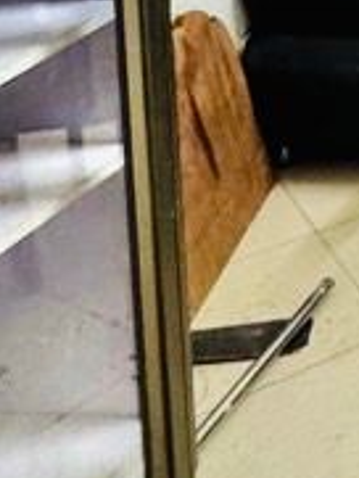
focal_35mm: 79
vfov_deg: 20.3
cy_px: -285
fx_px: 1091
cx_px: 884
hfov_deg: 13.3
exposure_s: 1/50
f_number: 2.2
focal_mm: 2.22
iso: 250
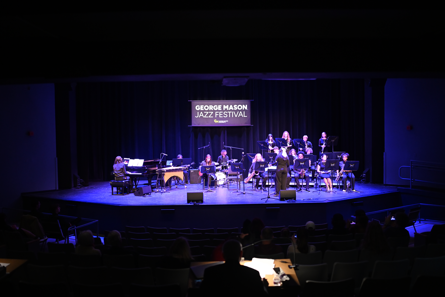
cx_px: 222
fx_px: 433
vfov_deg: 37.9
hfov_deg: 54.4
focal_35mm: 35
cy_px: 148
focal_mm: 35
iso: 2500
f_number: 1.8
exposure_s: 1/125
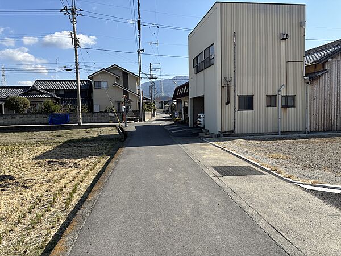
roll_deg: +0.8
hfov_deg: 67.3
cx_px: 170
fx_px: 256
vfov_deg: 53.1
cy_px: 128
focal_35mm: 26
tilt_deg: -3.8
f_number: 1.6
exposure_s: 1/3311
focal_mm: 5.96
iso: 50
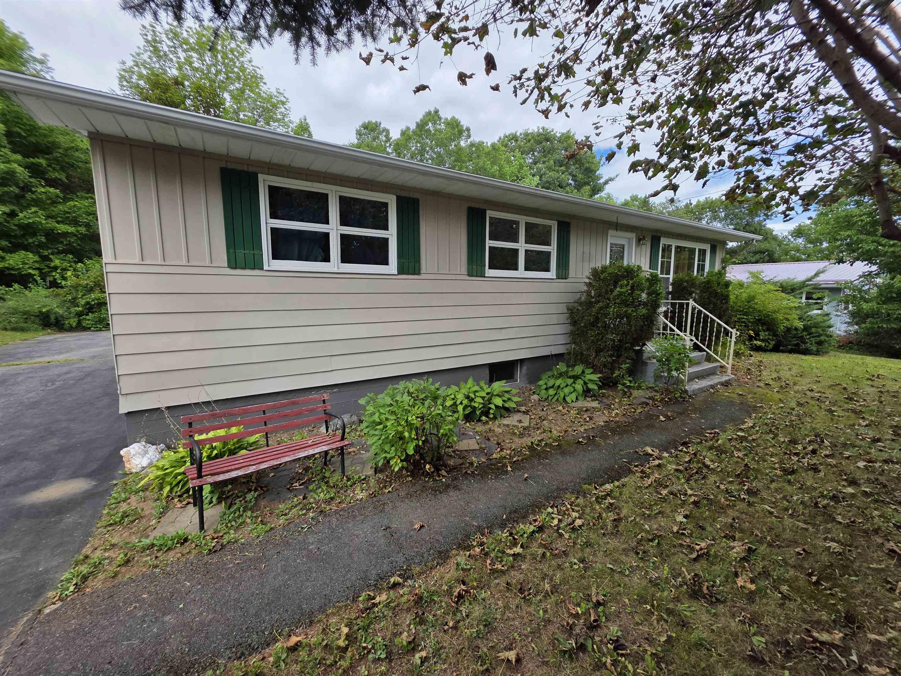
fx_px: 338
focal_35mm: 13
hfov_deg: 106.2
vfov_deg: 89.9
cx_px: 450
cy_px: 338
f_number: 1.9
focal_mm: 2.2
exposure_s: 1/1395
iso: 40
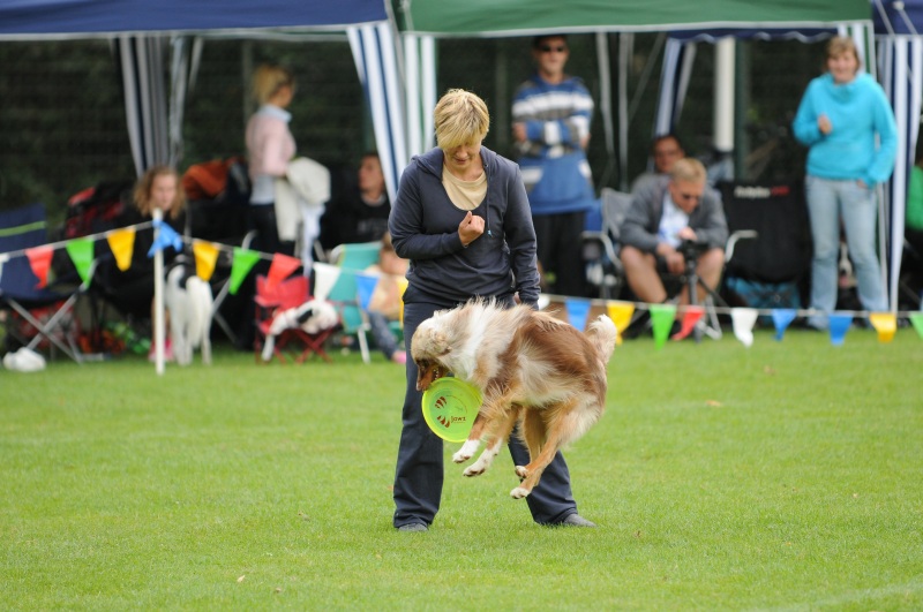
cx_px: 462
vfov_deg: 4.6
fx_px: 7681
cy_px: 306
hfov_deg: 6.9
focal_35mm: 300
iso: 450
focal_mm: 200
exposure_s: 1/1250
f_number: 2.8
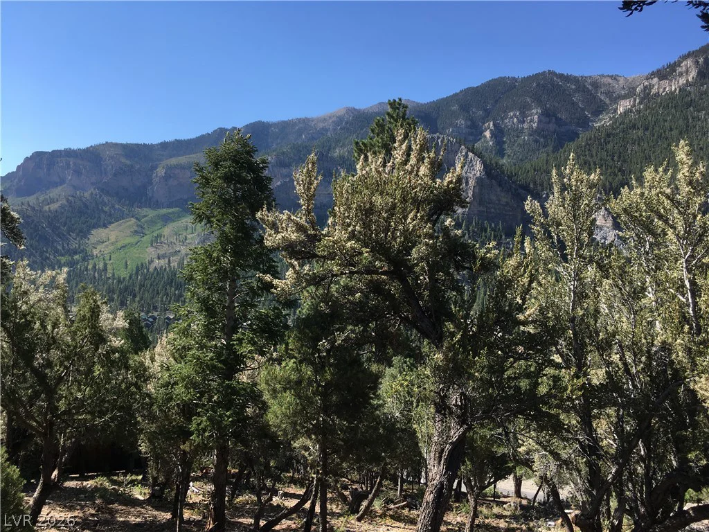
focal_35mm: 29
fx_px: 594
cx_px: 354
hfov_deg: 61.7
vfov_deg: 48.2
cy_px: 266
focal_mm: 4.15
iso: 25
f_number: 2.2
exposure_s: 1/1026
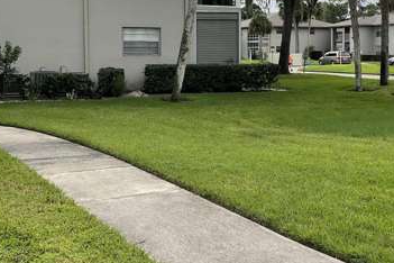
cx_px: 235
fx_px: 602
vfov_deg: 24.5
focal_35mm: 55
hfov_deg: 36.1
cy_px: 91
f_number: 1.8
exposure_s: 1/200
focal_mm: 3
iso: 16
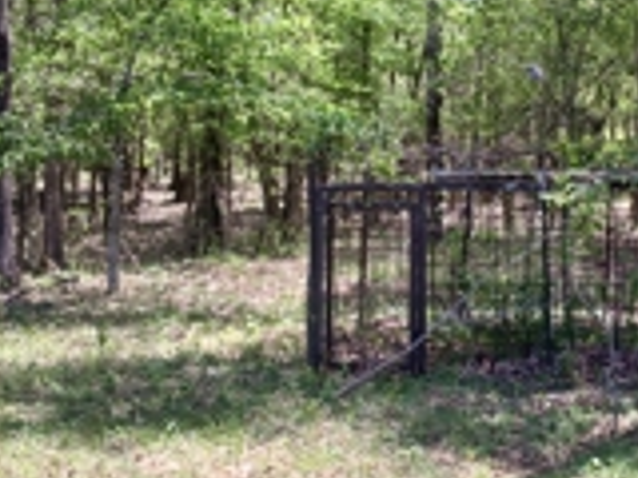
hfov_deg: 29.6
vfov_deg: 22.6
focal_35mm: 65
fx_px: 1198
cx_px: 419
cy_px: 207
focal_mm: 3.98
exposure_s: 1/126
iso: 20
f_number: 1.8
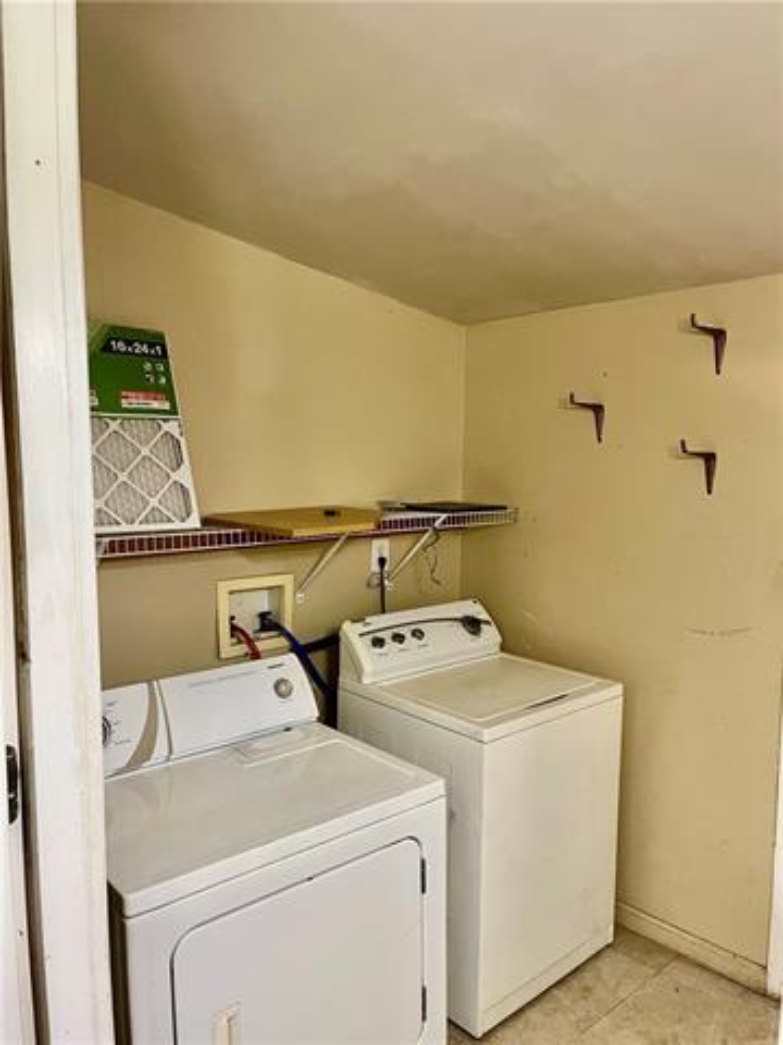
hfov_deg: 53.1
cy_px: 522
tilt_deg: -5.8
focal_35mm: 26
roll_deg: +0.6
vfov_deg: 67.3
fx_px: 784
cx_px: 392
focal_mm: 5.1
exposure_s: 1/60
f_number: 1.6
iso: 320
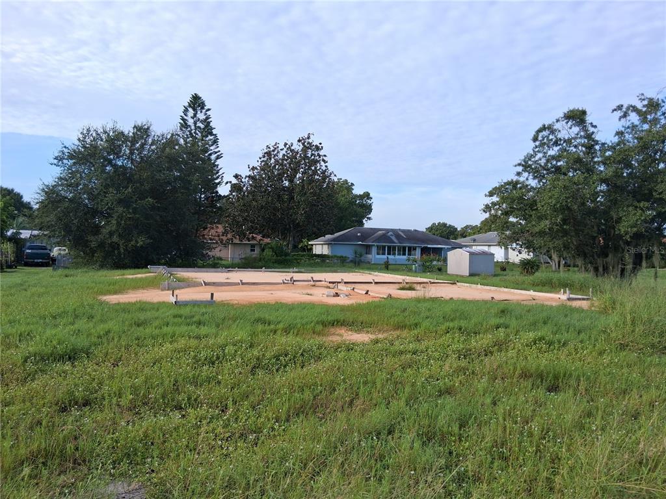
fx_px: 500
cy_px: 250
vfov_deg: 53.1
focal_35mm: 26
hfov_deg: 67.3
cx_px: 333
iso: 25
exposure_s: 1/296
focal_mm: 3.98
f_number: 1.8
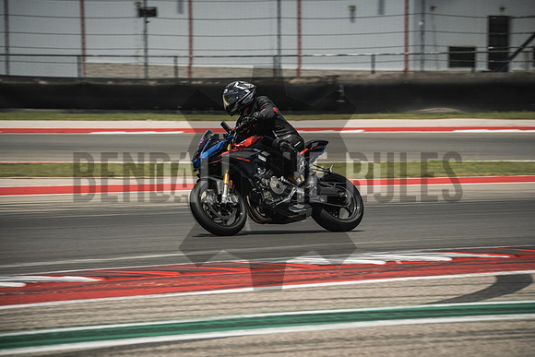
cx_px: 268
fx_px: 4088
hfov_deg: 7.5
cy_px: 178
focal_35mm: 275
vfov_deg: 5.0
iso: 160
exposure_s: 1/400
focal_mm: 183.1
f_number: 8
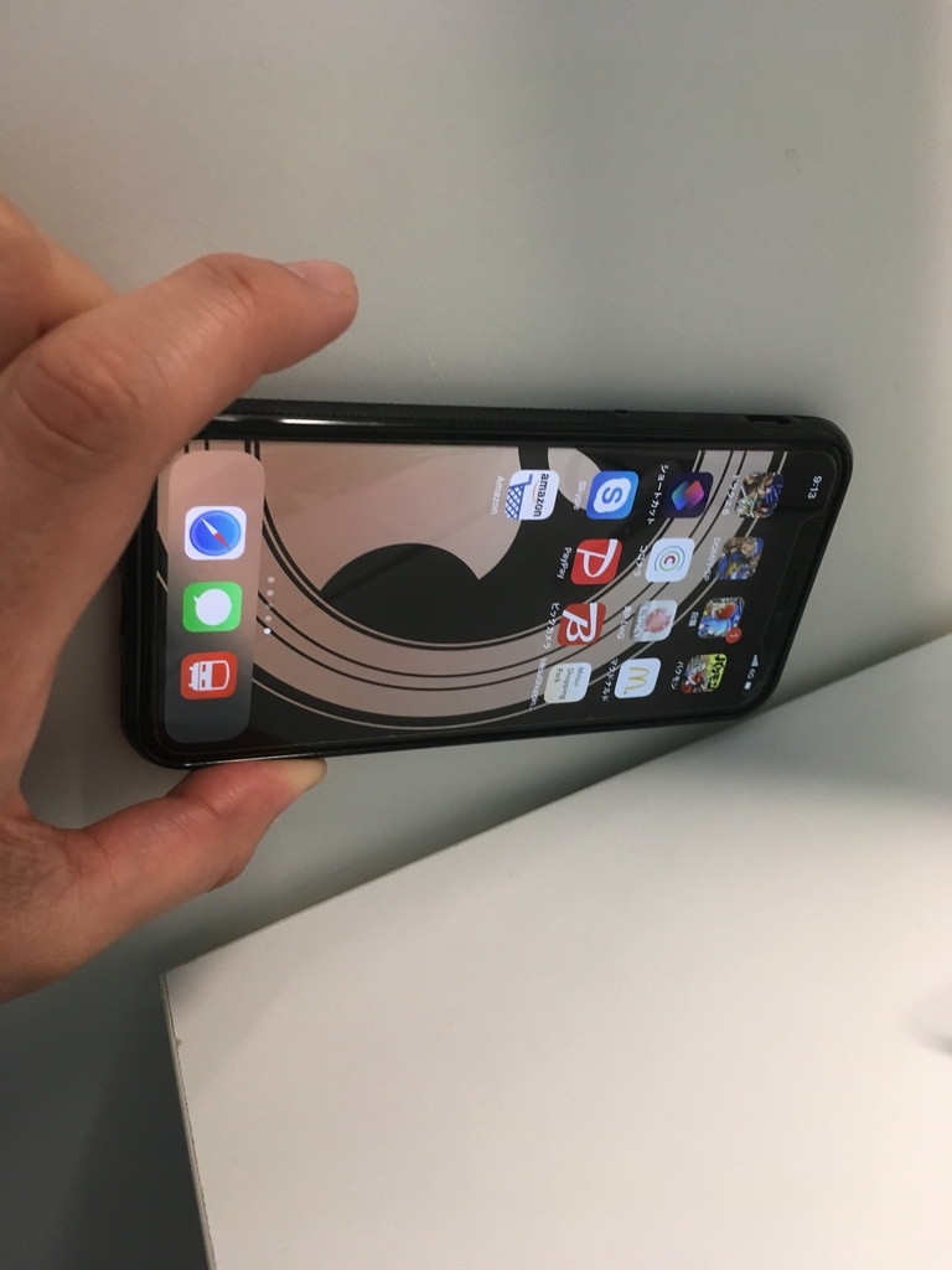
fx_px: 1063
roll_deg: +13.8
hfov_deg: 48.2
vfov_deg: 61.7
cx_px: 476
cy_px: 635
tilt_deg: -36.2
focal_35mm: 29
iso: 100
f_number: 2.2
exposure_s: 1/30
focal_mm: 4.15
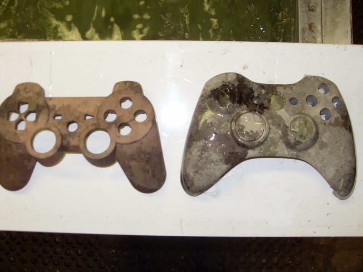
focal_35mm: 35
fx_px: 367
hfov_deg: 52.6
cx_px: 182
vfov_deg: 40.7
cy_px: 136
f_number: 2.8
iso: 100
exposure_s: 1/45
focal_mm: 6.3
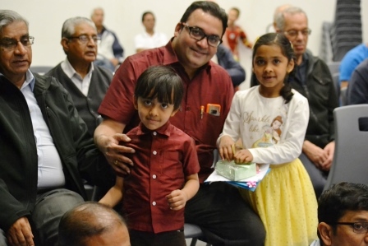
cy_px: 123
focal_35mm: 98
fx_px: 997
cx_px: 184
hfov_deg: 20.9
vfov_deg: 14.0
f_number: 4.5
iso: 3200
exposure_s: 1/100
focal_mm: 65
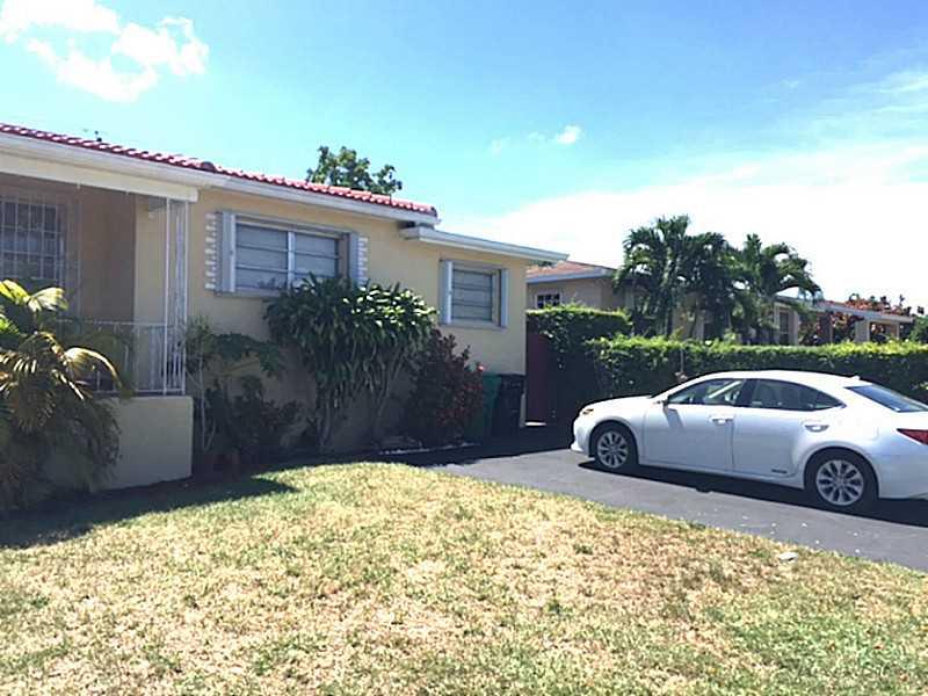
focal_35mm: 29
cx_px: 464
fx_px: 777
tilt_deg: +2.4
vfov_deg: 48.2
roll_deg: -0.6
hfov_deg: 61.7
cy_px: 348
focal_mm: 4.15
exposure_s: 1/2083
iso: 32
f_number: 2.2
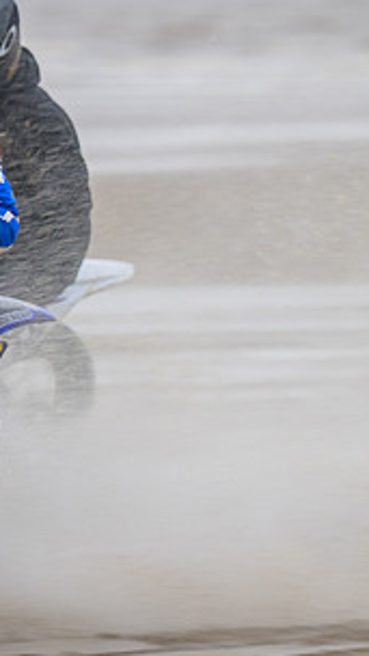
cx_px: -265
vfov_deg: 3.5
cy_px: 346
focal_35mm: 610
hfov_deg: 2.0
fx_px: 10611
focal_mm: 175
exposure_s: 1/250
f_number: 4
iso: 80
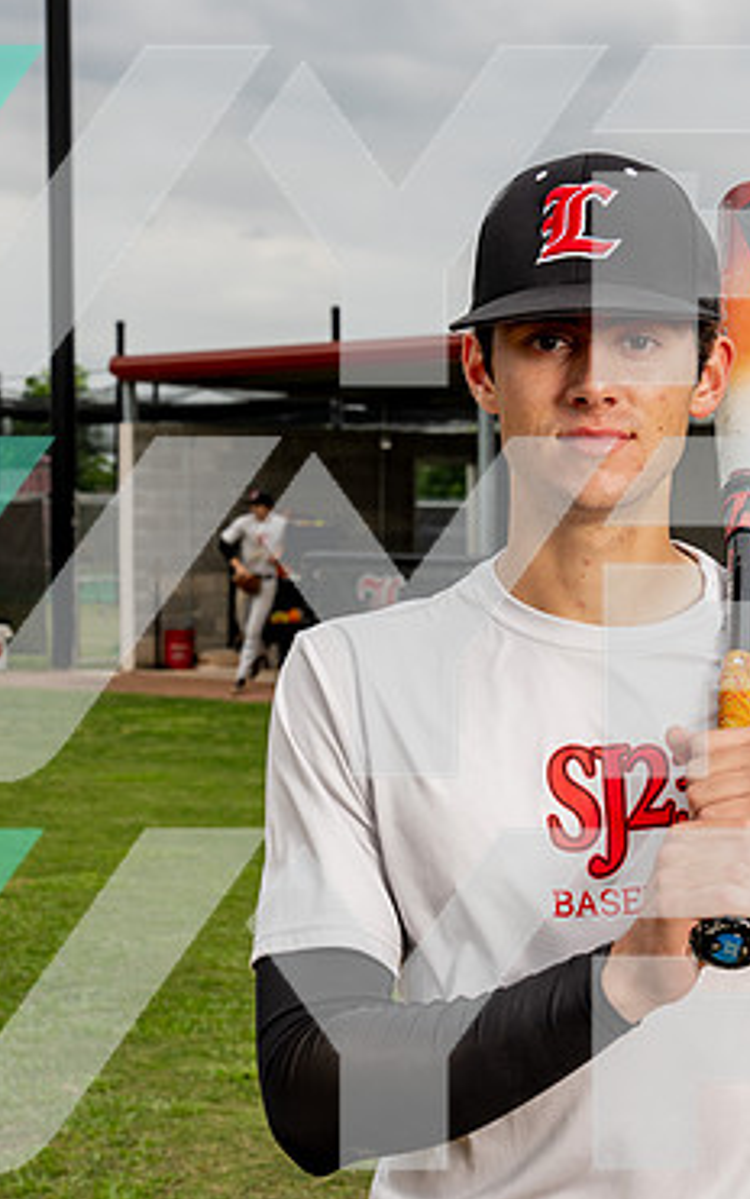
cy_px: 588
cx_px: 507
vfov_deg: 24.4
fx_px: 2779
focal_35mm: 85
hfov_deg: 15.3
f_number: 8
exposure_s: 1/250
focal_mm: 50
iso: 50
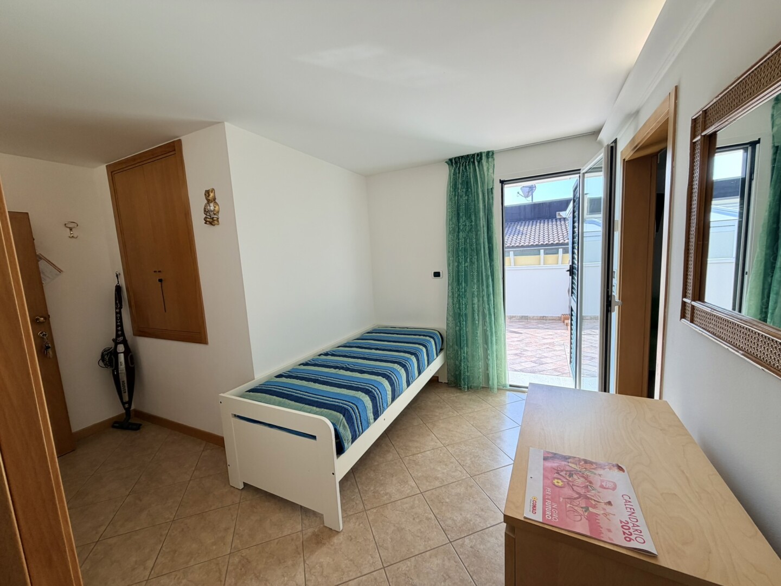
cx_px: 390
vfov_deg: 85.7
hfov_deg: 102.1
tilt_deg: -6.9
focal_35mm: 14
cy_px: 293
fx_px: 316
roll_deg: +3.7
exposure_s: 1/100
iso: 32
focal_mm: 2.22
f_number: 2.2
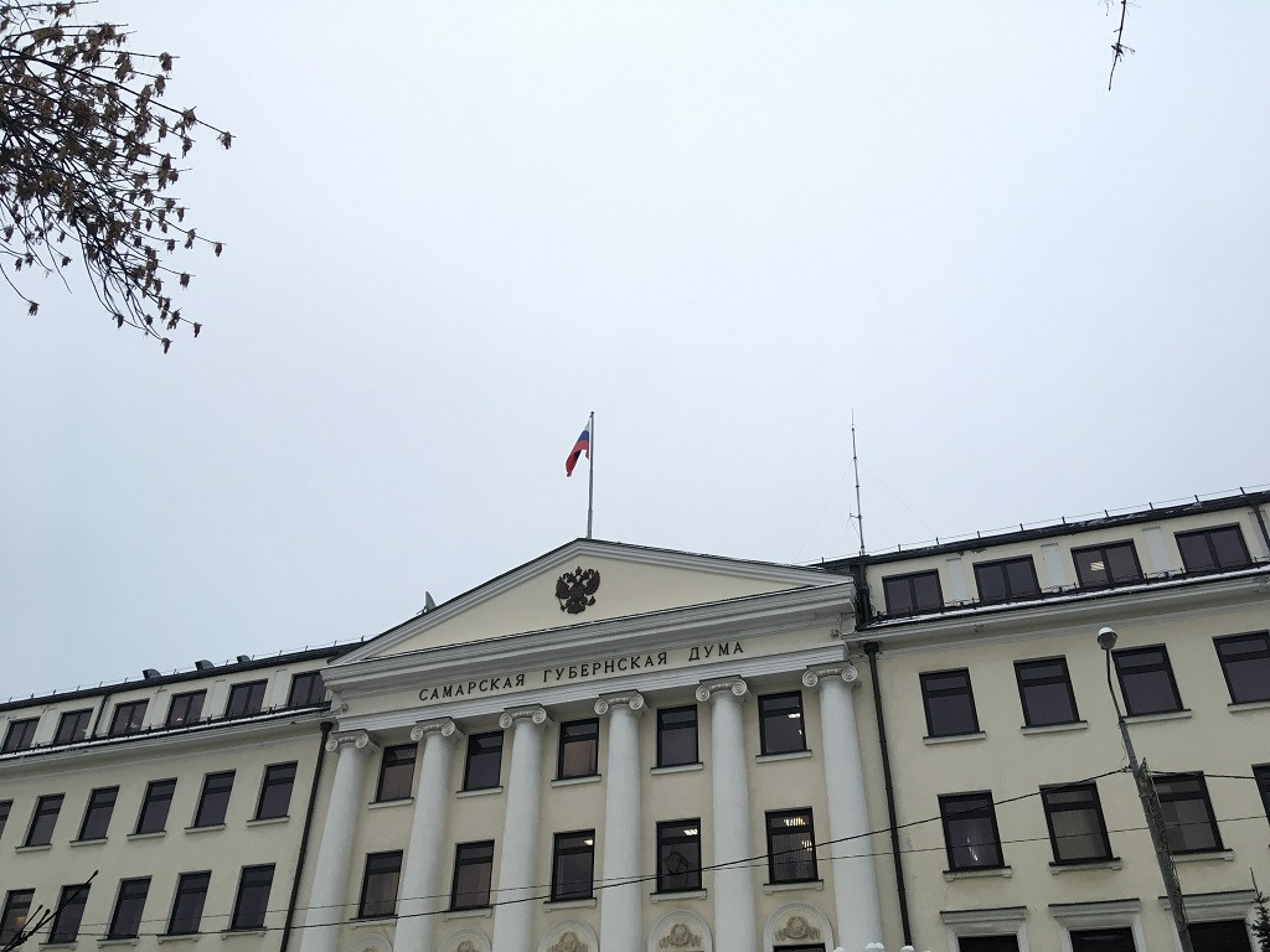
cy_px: 476
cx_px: 635
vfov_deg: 48.2
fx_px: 1064
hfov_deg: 61.7
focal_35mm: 29
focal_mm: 4.15
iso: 25
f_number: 2.2
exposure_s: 1/33
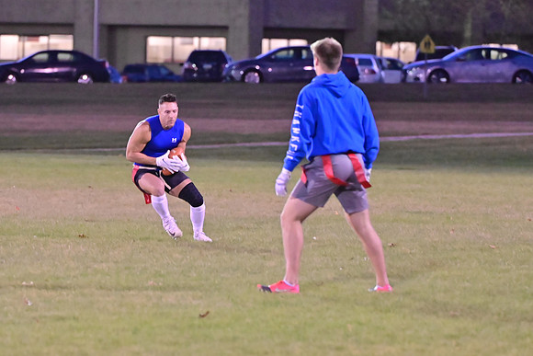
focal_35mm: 270
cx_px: 266
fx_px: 3998
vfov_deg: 5.1
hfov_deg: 7.6
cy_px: 178
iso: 6400
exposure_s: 1/250
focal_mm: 180
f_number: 4
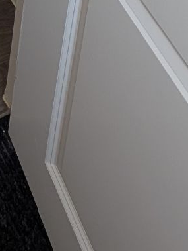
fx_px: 549
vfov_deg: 13.6
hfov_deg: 16.1
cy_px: -407
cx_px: -161
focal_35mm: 76
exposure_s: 1/31.3
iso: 43
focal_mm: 2.23
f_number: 1.95
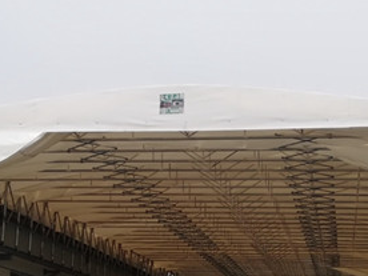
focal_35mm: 76
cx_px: 183
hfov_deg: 25.7
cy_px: 245
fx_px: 808
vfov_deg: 19.1
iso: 50
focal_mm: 3.83
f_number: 1.8
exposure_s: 1/133
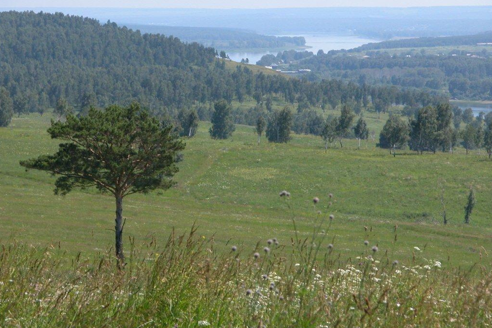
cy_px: 157
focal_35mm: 184
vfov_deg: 7.5
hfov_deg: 11.2
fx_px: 2514
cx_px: 246
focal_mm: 44.7
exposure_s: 1/436
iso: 100
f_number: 5.6
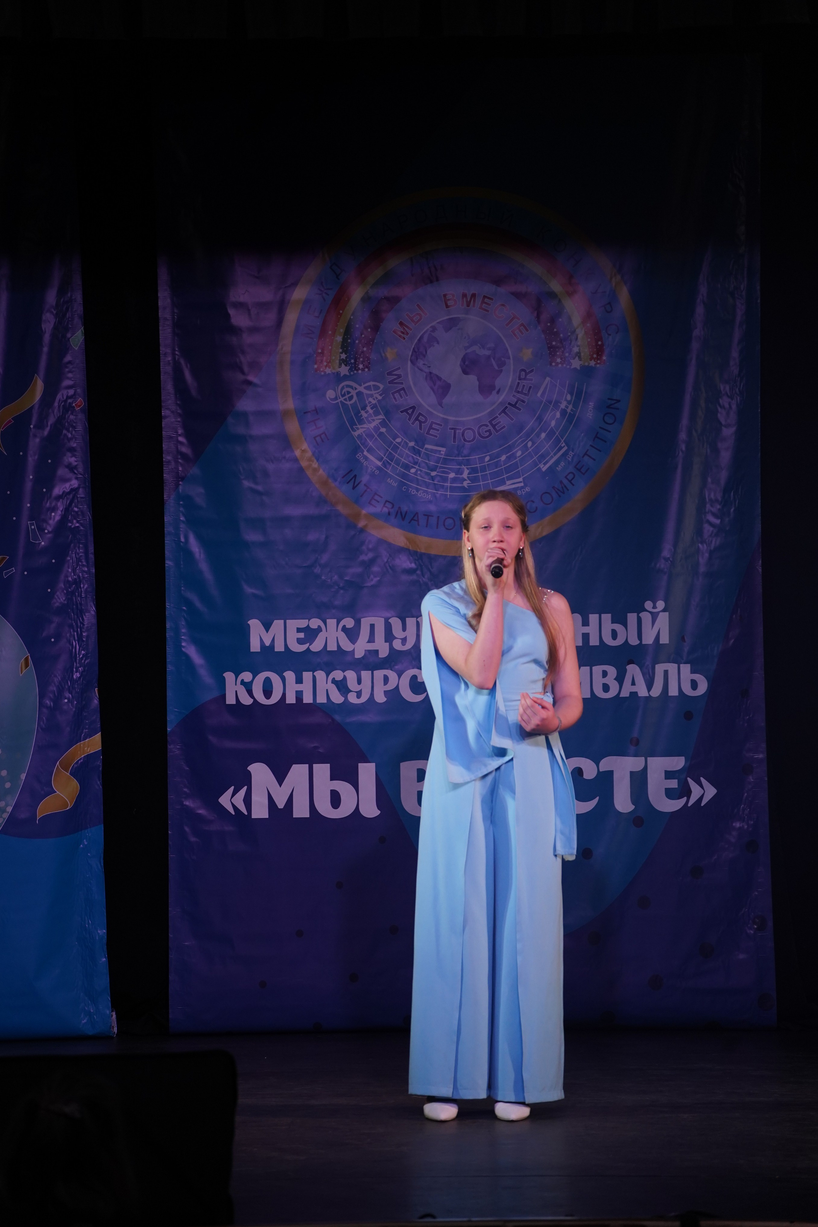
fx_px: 5147
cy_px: 615
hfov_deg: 9.1
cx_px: 407
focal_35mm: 151
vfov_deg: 13.6
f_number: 5.6
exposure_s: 1/250
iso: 1600
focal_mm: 150
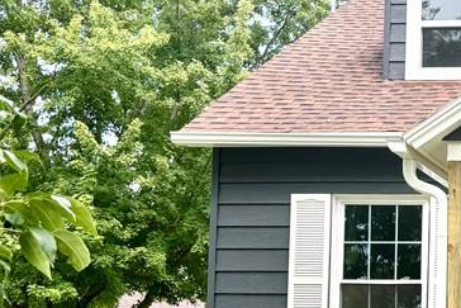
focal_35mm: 76
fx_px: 974
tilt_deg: +4.3
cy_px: 294
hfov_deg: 23.1
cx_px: 628
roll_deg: -0.3
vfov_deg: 17.6
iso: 50
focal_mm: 5.96
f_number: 1.6
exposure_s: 1/693
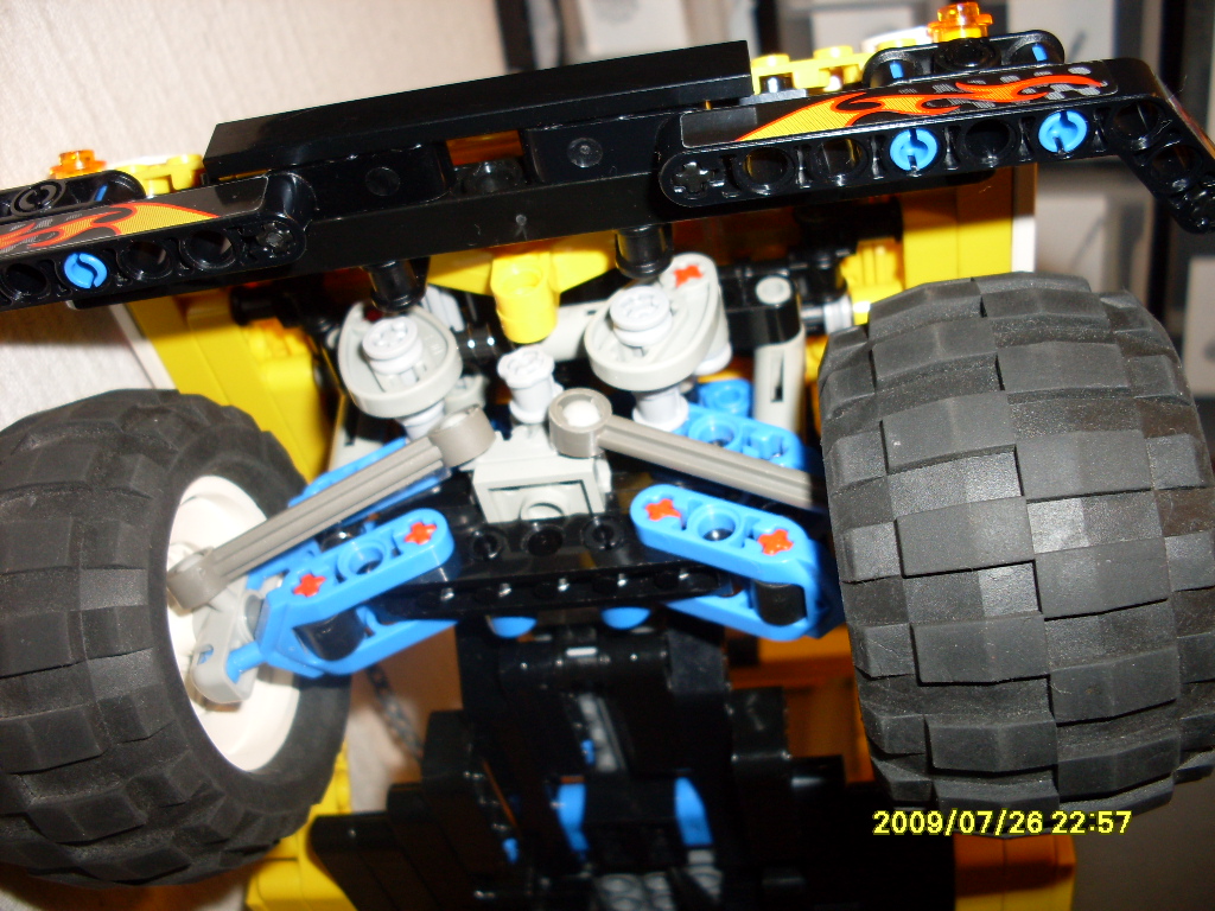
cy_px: 456
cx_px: 608
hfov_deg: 49.0
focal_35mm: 38
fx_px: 1334
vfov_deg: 37.7
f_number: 2.8
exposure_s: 1/45
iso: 100
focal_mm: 6.3
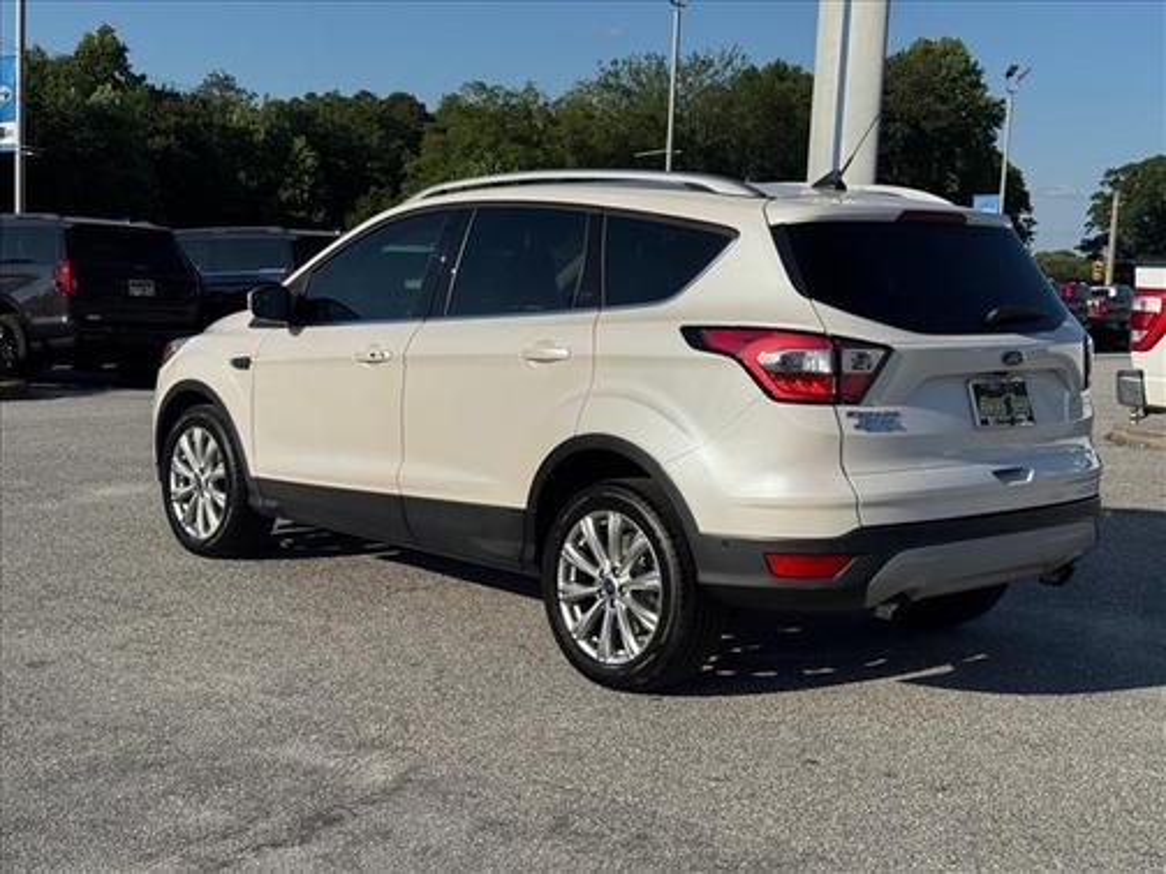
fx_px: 1617
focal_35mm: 48
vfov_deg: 30.3
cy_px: 437
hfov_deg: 39.7
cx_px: 583
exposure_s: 1/10526
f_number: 1.78
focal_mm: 6.76
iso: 64
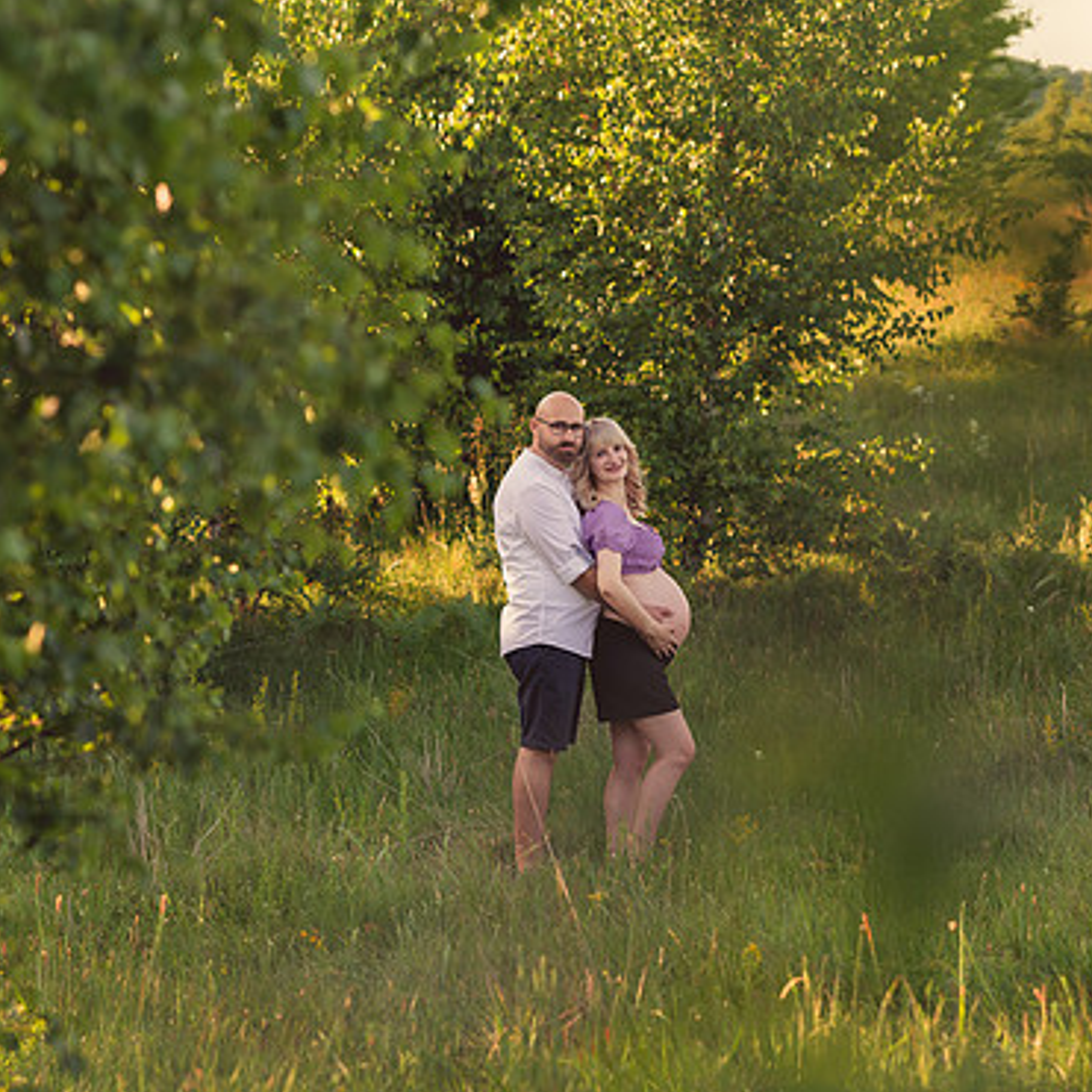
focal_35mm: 119
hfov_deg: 14.6
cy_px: 584
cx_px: 346
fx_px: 4247
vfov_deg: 14.7
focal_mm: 85
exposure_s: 1/1000
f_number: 2.8
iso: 400
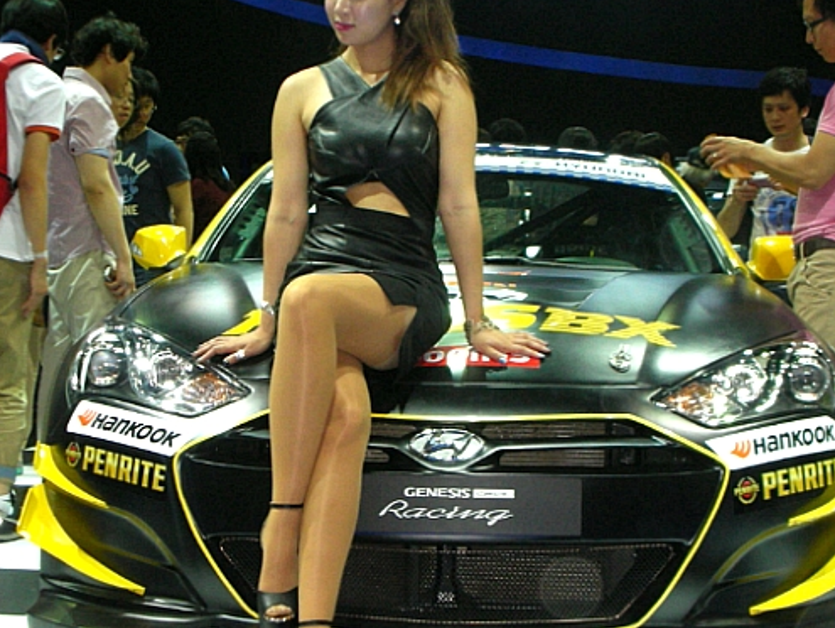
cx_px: 364
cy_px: 354
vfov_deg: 22.6
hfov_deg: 29.8
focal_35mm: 65
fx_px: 1569
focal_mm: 7.7
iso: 177
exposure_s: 1/45
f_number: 3.5
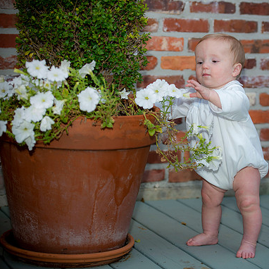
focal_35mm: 111
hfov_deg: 15.6
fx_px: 976
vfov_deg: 15.7
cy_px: 134
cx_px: 190
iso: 50
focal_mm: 86
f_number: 3.2
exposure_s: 1/250
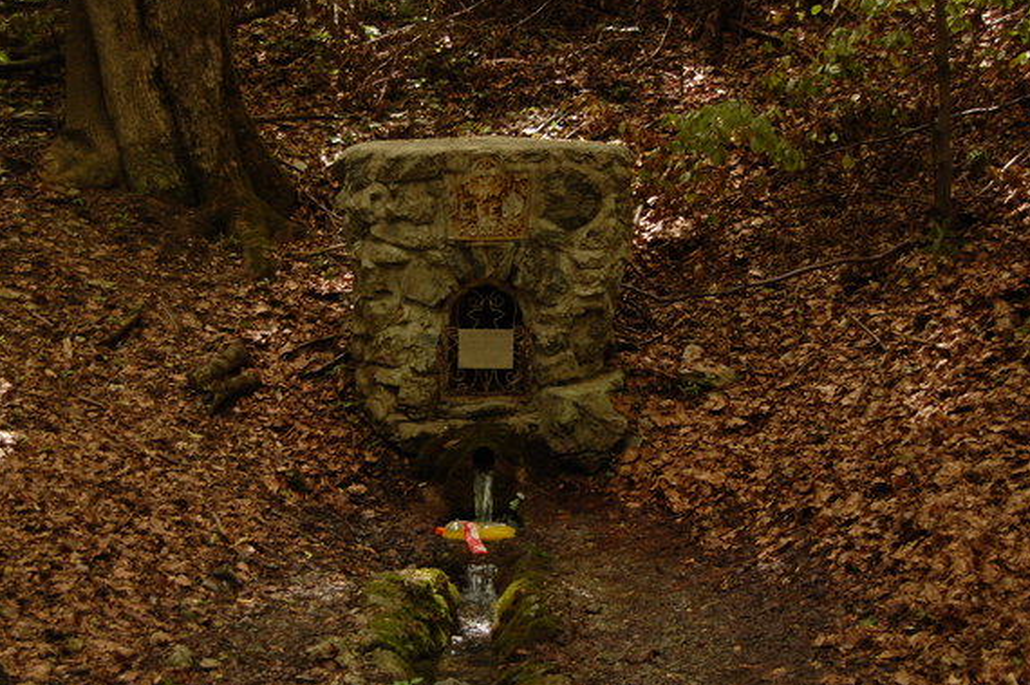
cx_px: 490
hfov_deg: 31.4
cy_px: 331
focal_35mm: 64
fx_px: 1829
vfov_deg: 21.2
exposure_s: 1/40
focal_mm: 38
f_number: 4.8
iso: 400
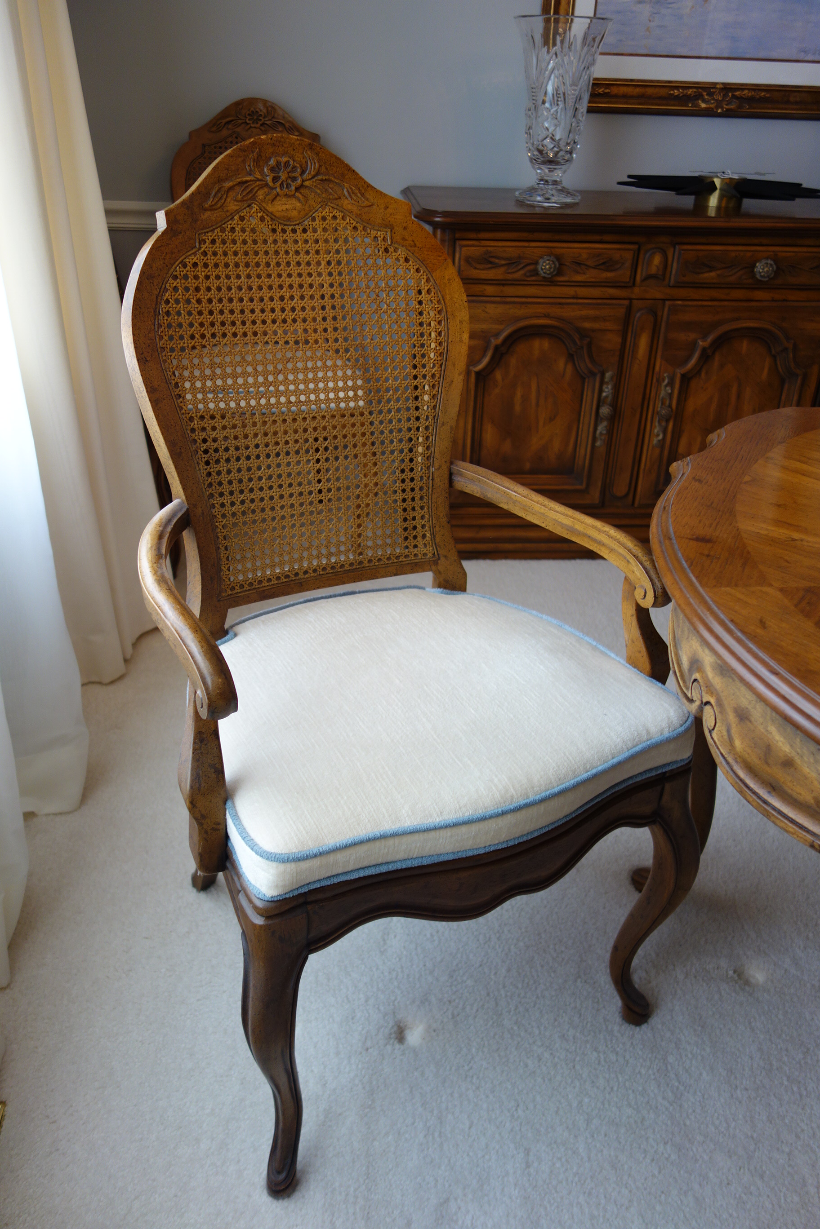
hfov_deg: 46.4
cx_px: 410
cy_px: 614
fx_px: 957
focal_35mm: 28
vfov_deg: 65.5
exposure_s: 1/60
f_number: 1.8
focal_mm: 10.4
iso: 125
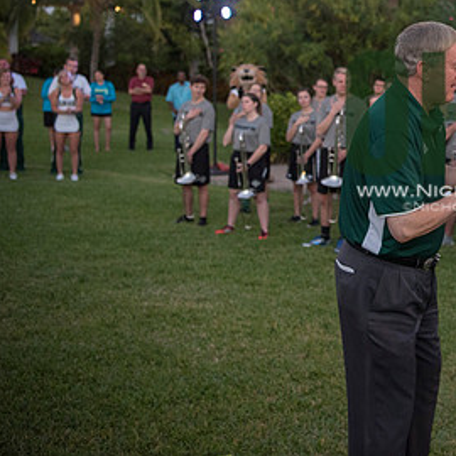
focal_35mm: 62
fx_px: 924
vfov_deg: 27.4
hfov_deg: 26.1
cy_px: 131
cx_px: 473
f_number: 3.2
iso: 2000
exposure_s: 1/400
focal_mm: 34
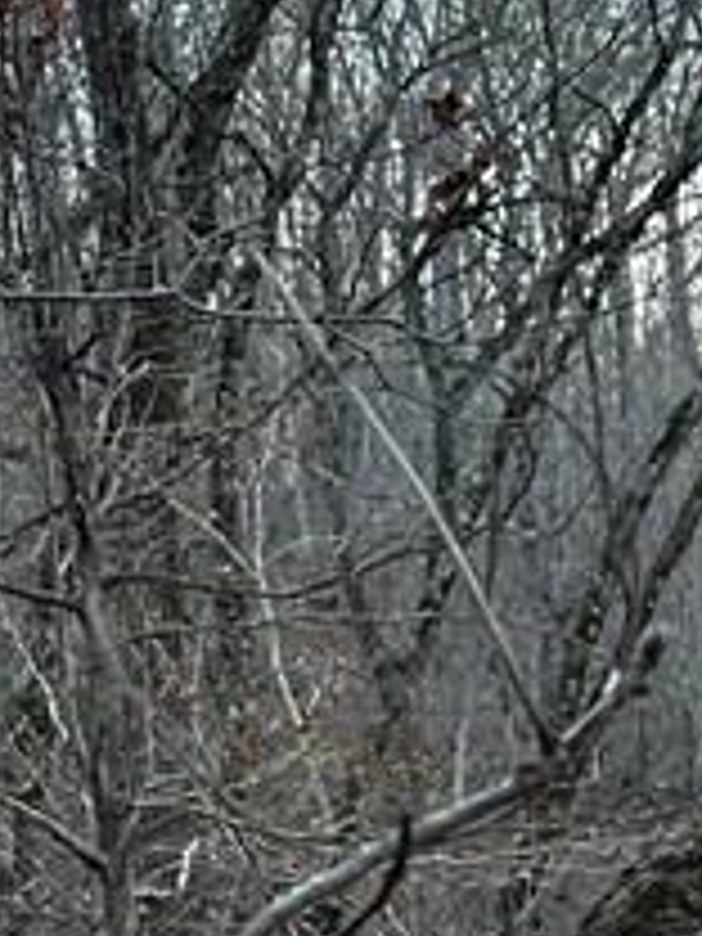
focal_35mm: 118
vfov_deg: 15.8
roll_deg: +7.0
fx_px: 3191
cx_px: 1125
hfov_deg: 11.9
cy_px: 1220
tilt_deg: -6.5
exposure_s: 1/297
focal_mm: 6.86
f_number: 1.78
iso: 80
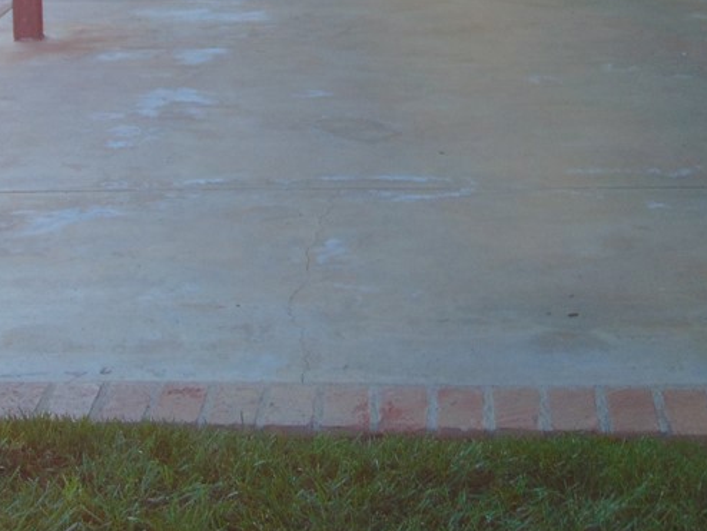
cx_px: 311
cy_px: 42
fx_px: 1778
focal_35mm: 87
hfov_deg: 22.5
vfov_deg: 16.7
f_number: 3.3
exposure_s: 1/30
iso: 80
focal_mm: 7.6
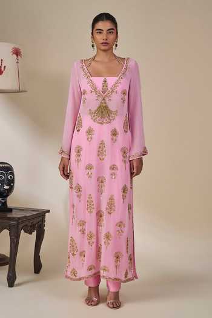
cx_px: 106
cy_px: 159
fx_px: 450
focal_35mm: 51
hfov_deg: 26.5
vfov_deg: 38.9
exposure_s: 1/160
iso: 250
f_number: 5.6
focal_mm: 51
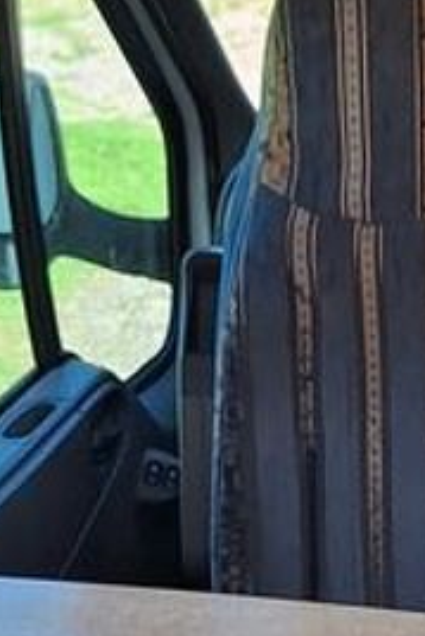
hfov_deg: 11.3
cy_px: 473
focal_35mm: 119
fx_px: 2104
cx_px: 525
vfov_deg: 17.1
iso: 40
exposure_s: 1/469
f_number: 1.8
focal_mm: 5.54
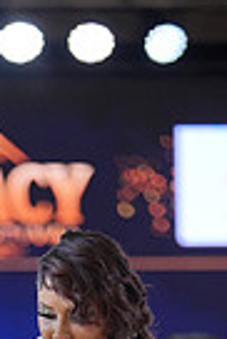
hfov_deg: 3.1
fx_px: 4179
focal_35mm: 443
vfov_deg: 4.6
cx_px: -69
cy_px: 690
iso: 640
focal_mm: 104
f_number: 2
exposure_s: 1/500
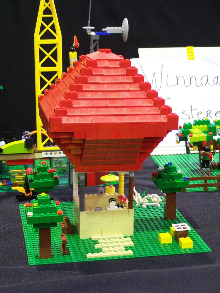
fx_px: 695
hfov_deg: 18.0
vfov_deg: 23.8
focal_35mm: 82
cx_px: 110
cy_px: 146
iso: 80
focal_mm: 13.7
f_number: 3.2
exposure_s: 1/2
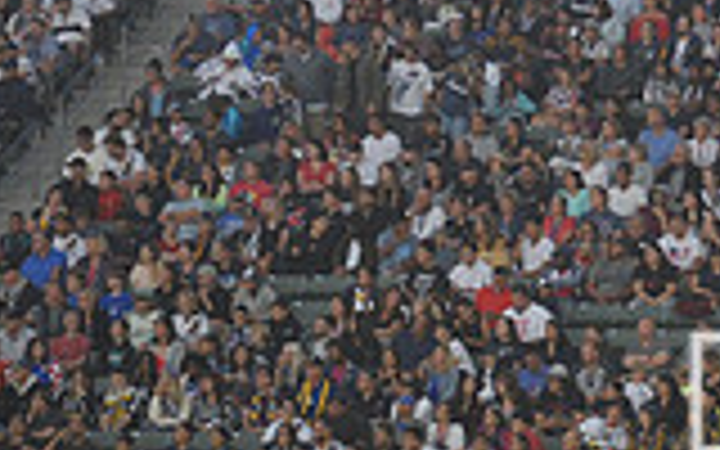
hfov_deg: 4.5
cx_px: 1008
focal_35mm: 462
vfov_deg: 2.8
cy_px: -284
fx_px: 9066
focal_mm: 125
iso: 1250
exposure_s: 1/1000
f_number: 2.8
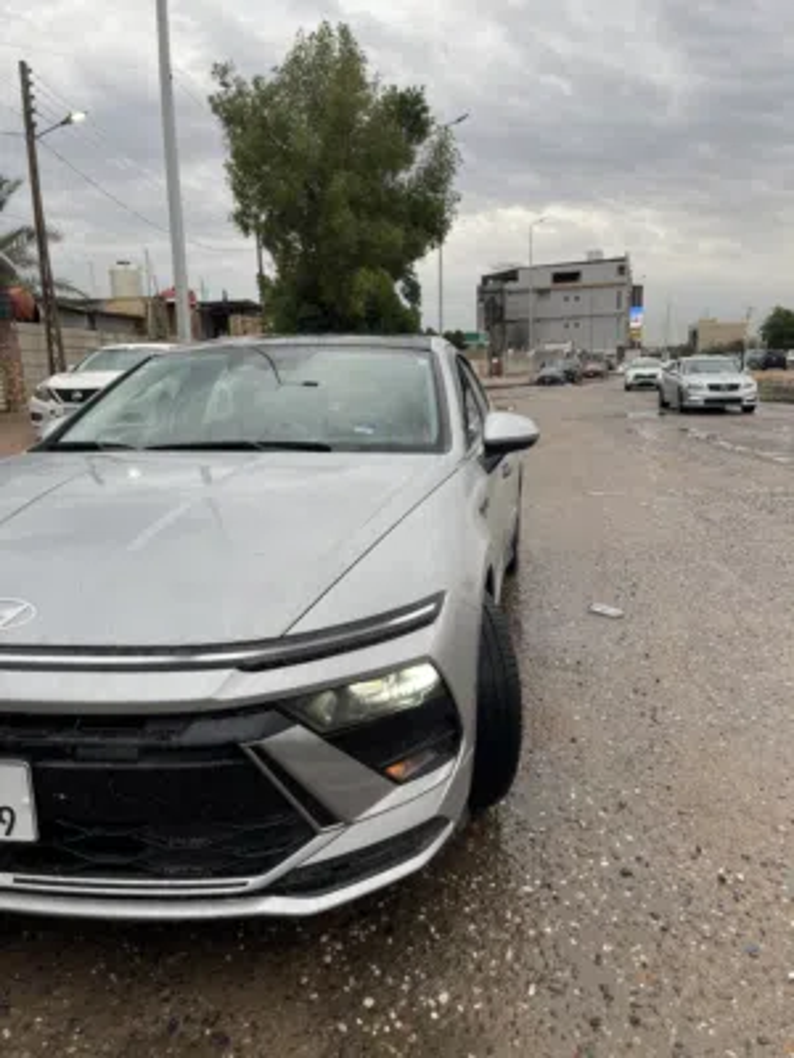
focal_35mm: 25
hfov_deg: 54.9
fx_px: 765
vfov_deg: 69.4
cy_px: 529
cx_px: 397
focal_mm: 5.1
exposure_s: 1/343
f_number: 1.6
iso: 32
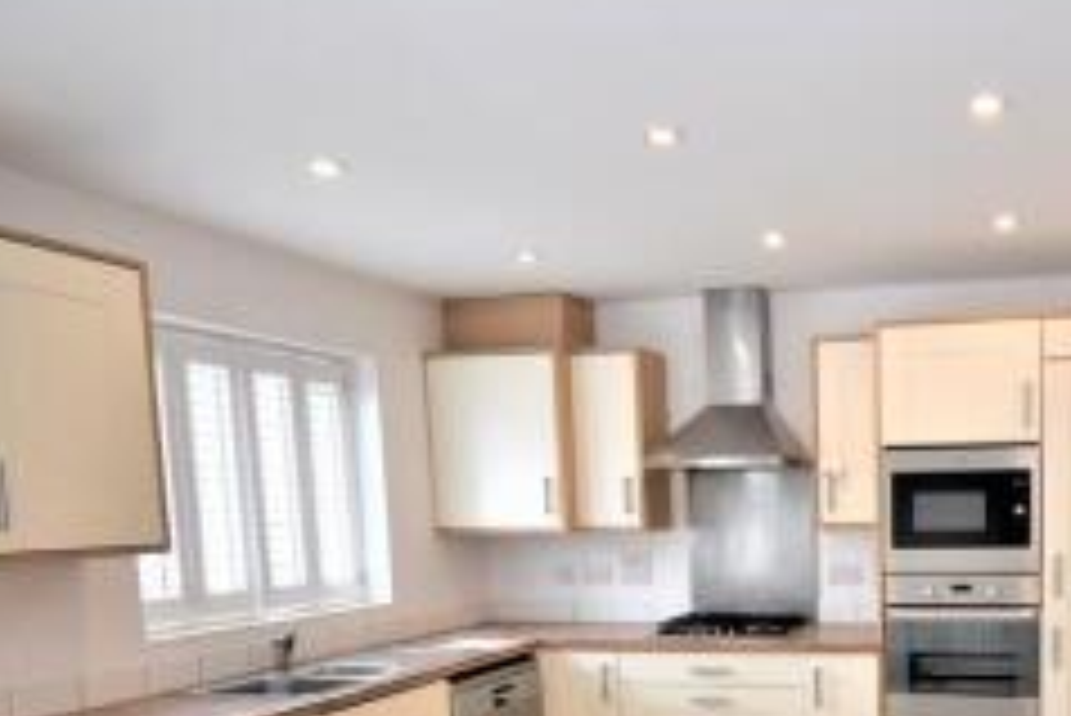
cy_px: 579
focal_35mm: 30
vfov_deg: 41.7
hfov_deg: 59.2
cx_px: 778
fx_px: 893
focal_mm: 10
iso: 400
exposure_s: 1/60
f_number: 4.5
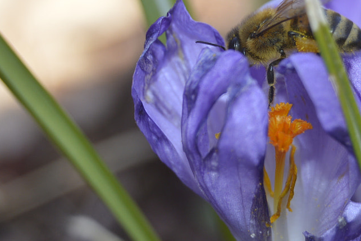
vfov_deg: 6.7
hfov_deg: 10.0
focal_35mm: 205
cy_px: 63
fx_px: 2057
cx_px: 257
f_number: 5.6
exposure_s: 1/125
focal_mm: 55
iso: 110
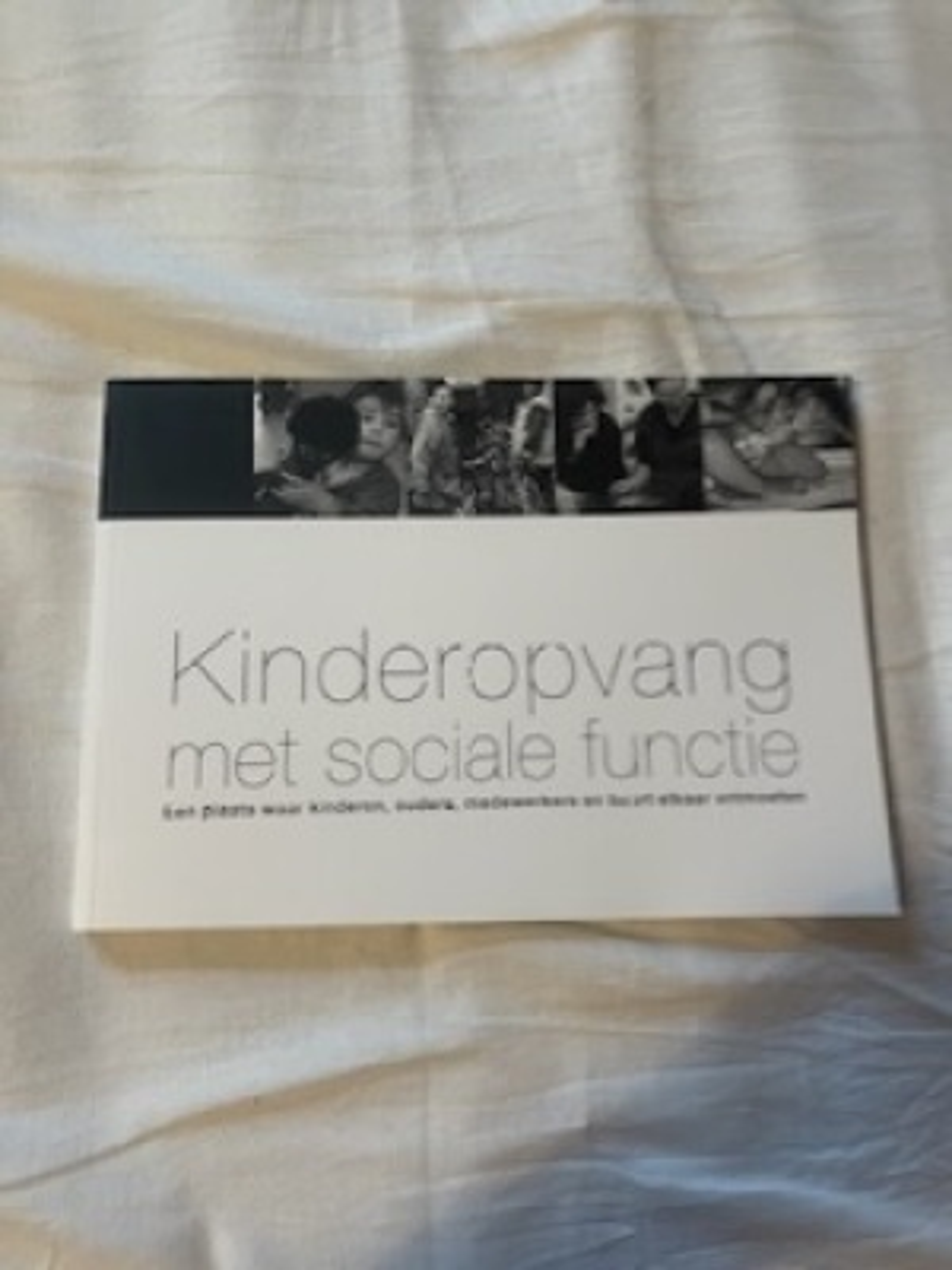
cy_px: 635
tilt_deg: -81.2
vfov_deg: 67.3
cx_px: 476
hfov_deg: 53.1
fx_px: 953
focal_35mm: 26
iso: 320
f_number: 1.6
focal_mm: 4.2
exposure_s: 1/60
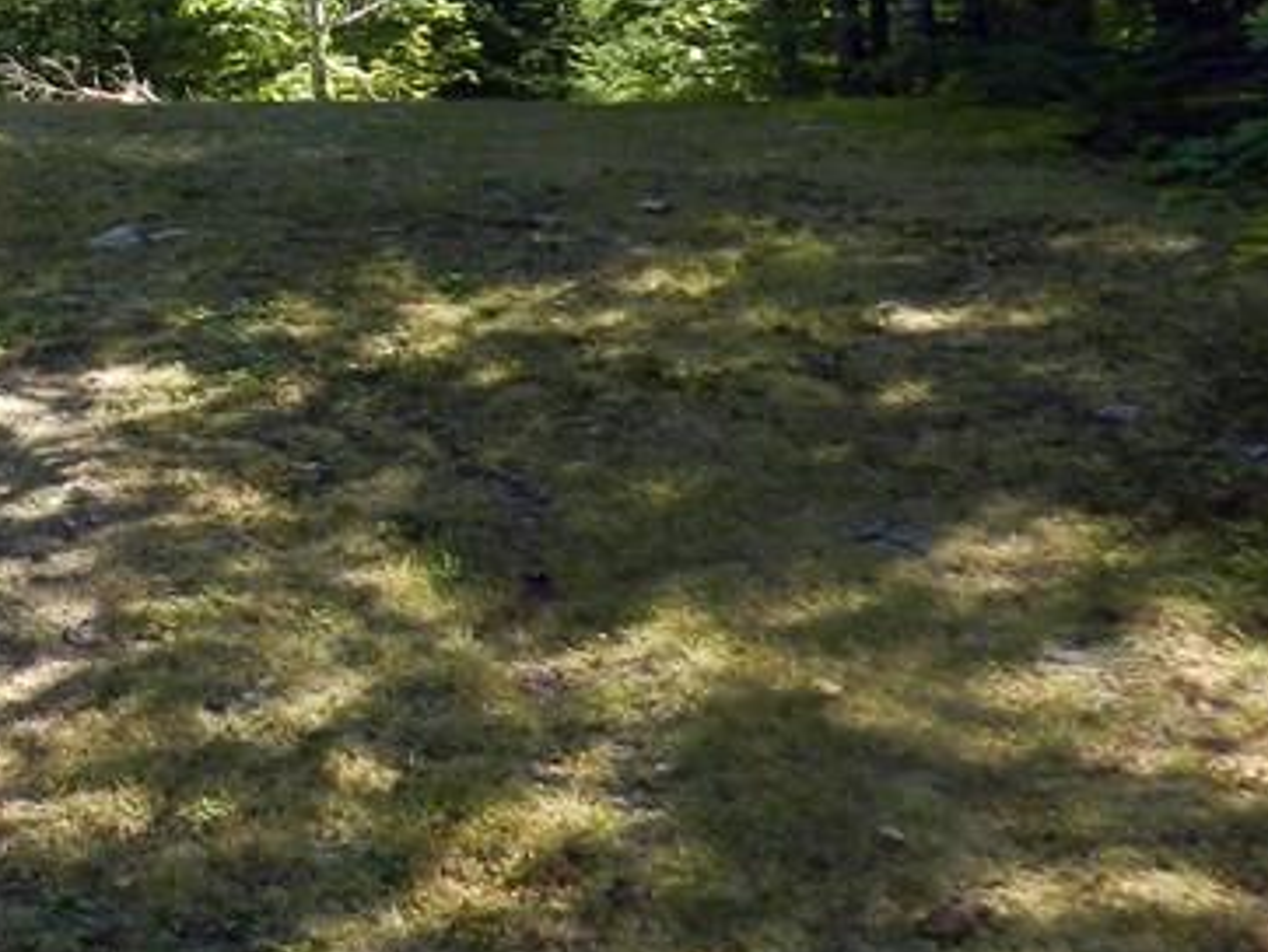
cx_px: -469
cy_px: -94
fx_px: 2383
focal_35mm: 65
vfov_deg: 21.5
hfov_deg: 25.0
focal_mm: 4
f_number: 3.4
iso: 160
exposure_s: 1/200
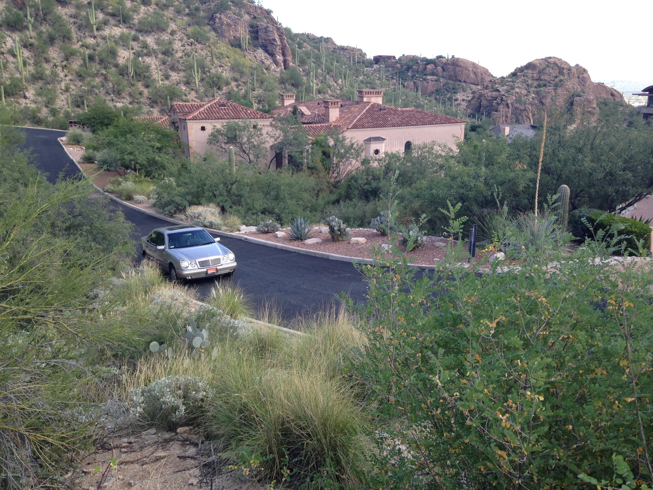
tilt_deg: -17.2
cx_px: 326
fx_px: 623
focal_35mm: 33
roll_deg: +1.5
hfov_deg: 55.4
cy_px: 245
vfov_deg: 42.9
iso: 50
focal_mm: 4.12
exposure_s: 1/284
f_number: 2.4
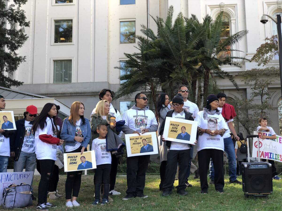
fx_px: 424
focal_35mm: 52
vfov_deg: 28.0
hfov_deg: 36.8
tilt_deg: +10.1
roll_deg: +1.1
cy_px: 106
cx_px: 141
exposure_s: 1/60
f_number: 2.4
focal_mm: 6
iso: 16
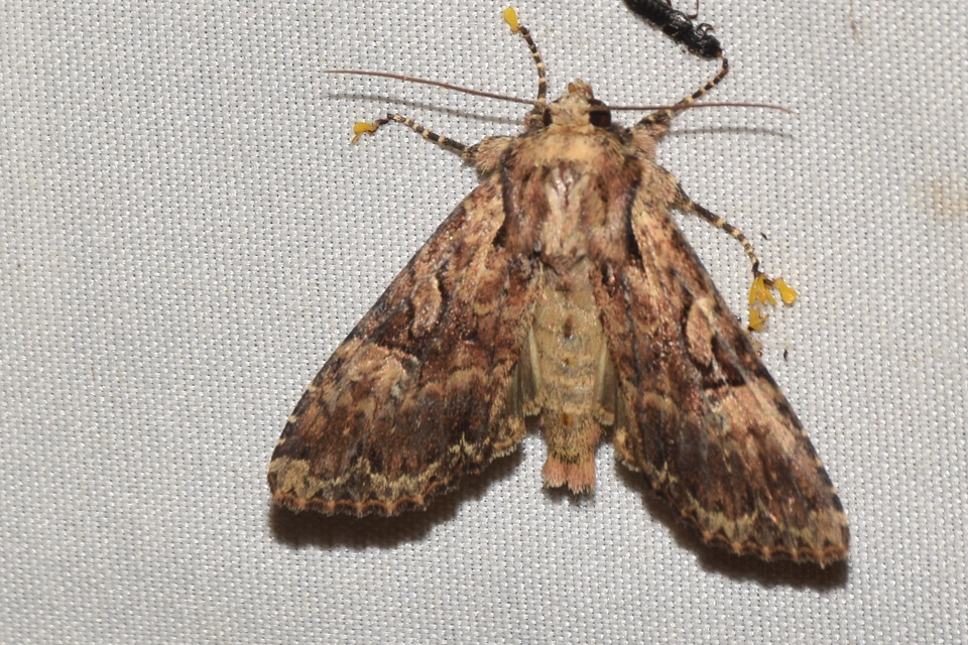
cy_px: 322
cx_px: 484
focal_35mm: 210
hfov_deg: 9.8
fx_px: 5646
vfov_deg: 6.5
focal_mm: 140
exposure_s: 1/160
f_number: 13
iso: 100
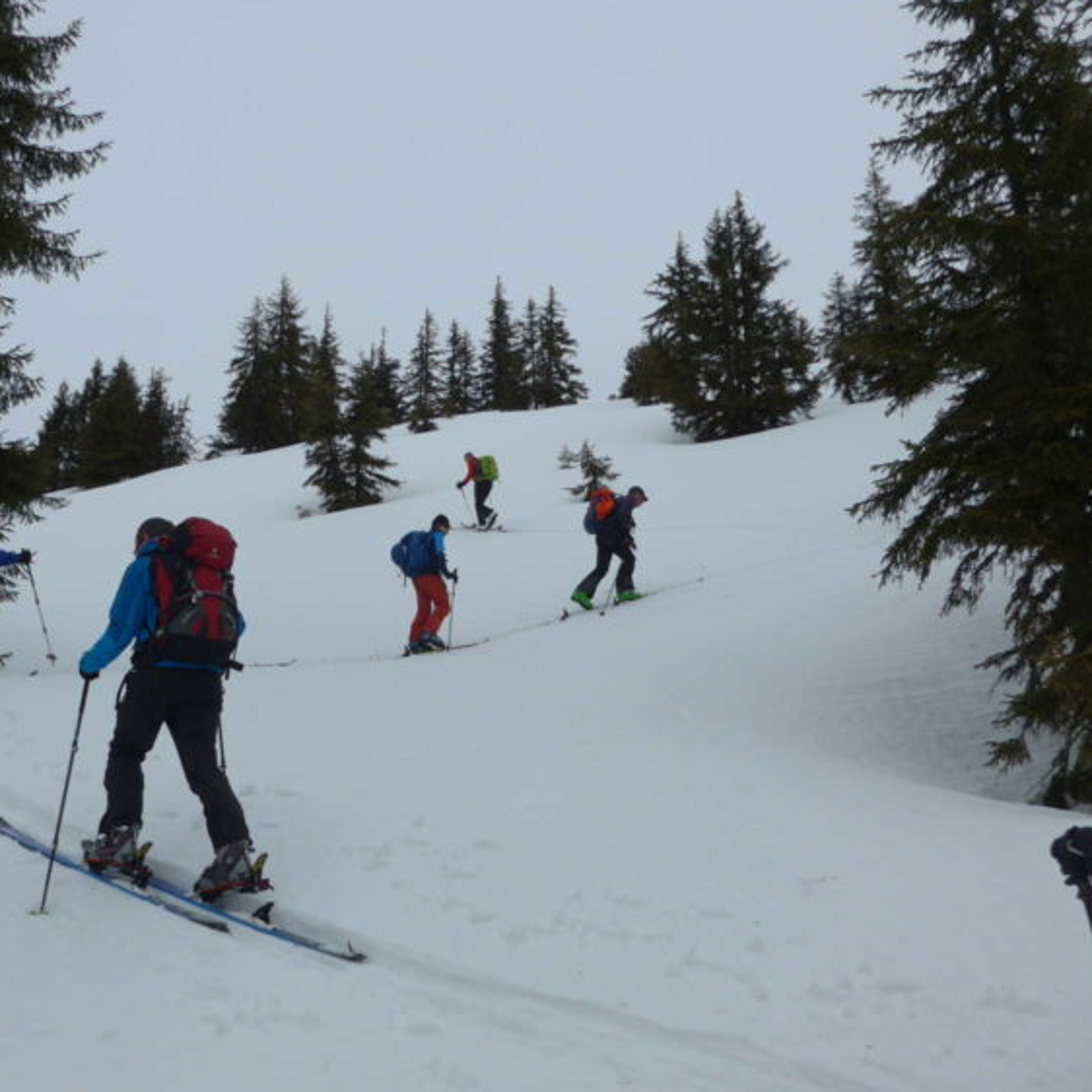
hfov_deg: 46.9
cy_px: 548
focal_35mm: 35
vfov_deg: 47.2
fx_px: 1249
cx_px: 429
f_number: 2.8
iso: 80
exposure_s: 1/1600
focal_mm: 6
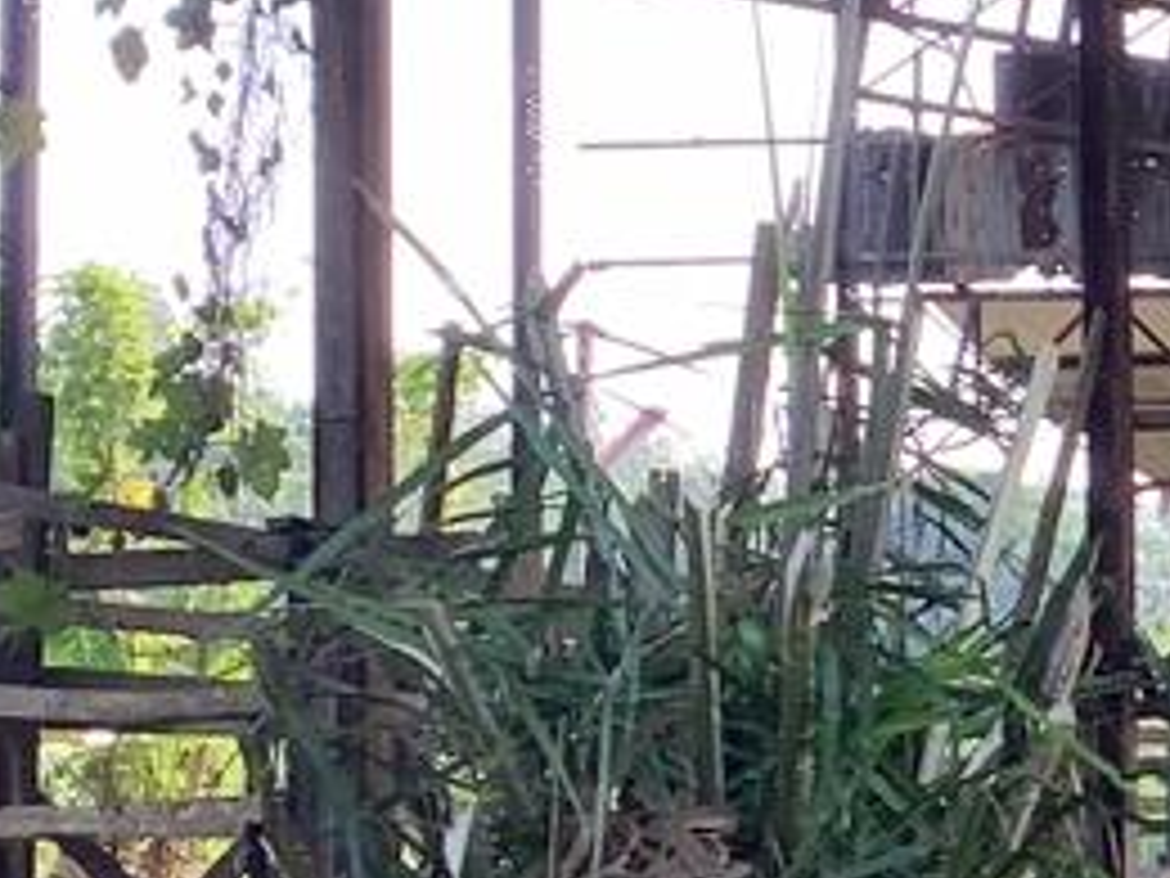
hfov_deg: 12.5
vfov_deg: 10.8
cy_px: 689
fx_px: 4631
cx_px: 2387
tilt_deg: +0.9
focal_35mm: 137
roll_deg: +0.2
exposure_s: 1/120
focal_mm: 3.3
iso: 32
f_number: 2.4
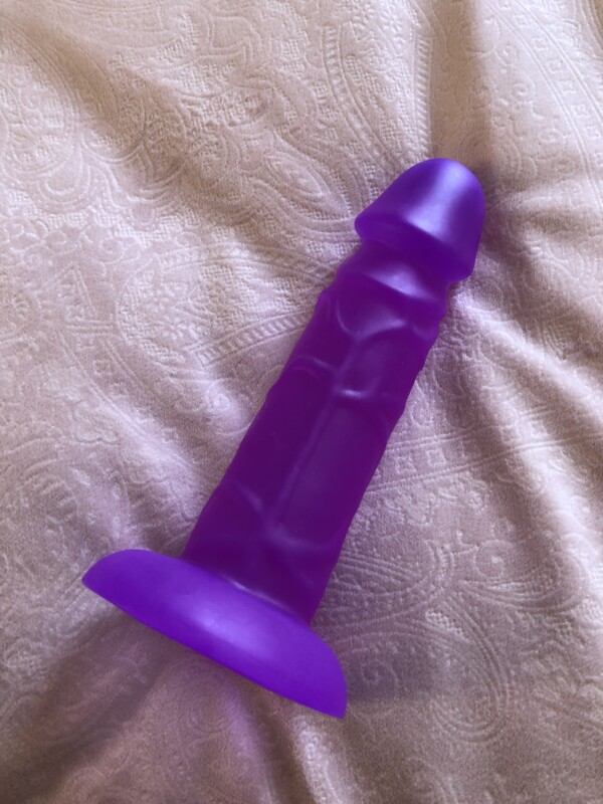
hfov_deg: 49.7
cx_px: 302
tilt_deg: -72.9
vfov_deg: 63.4
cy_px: 402
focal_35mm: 28
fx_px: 650
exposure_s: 1/20
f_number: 1.8
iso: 40
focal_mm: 3.99
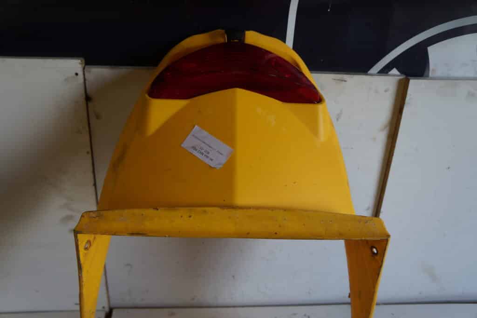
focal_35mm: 32
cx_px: 238
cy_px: 159
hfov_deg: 59.5
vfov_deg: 41.7
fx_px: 417
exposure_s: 1/60
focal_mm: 21
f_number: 4
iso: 125
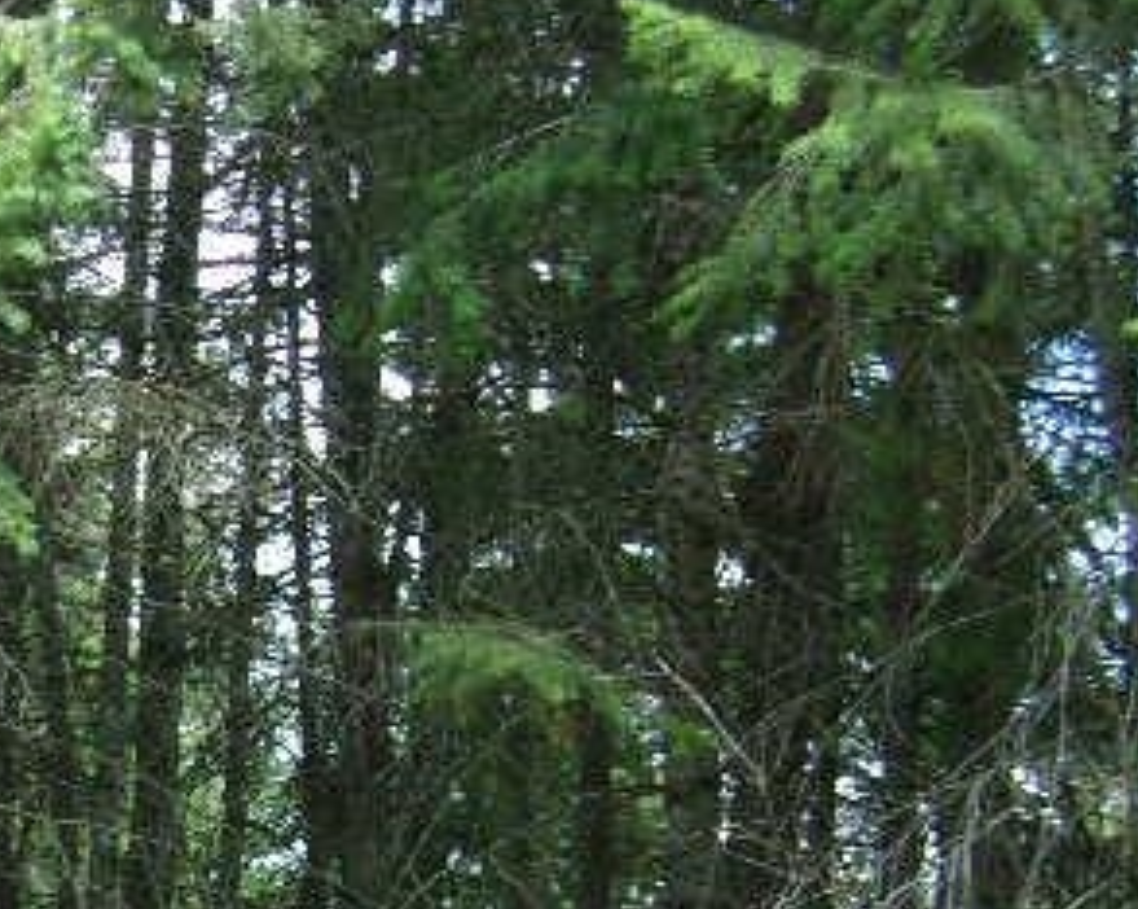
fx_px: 3803
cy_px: 917
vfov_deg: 13.4
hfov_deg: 16.6
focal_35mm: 113
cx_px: -62
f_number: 4.2
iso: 80
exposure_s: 1/80
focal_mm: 9.4
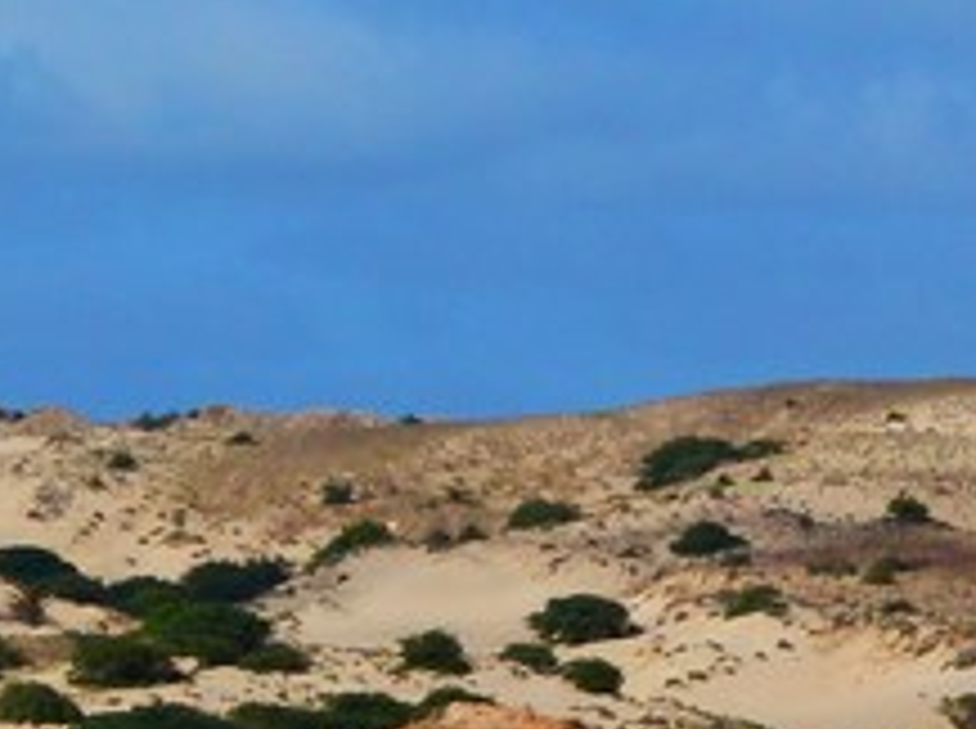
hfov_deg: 4.9
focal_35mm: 402
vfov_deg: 3.6
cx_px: -342
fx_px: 11316
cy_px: 1584
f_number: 8.6
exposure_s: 1/500
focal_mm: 15.3
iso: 125
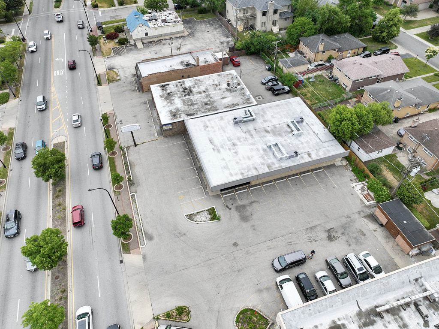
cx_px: 220
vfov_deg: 56.8
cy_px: 164
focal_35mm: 24
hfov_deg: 71.6
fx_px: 304
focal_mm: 12.29
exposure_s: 1/1250
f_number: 2.8
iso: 100
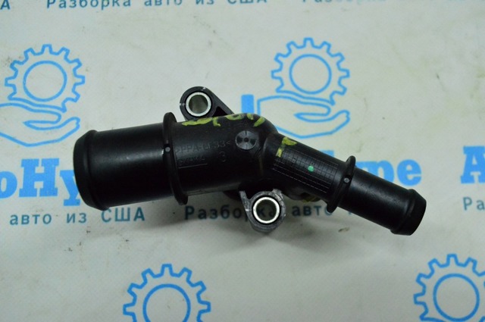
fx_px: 484
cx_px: 242
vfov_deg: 36.8
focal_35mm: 36
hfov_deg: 53.2
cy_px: 161
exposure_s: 1/640
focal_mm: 24
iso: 6400
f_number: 6.3
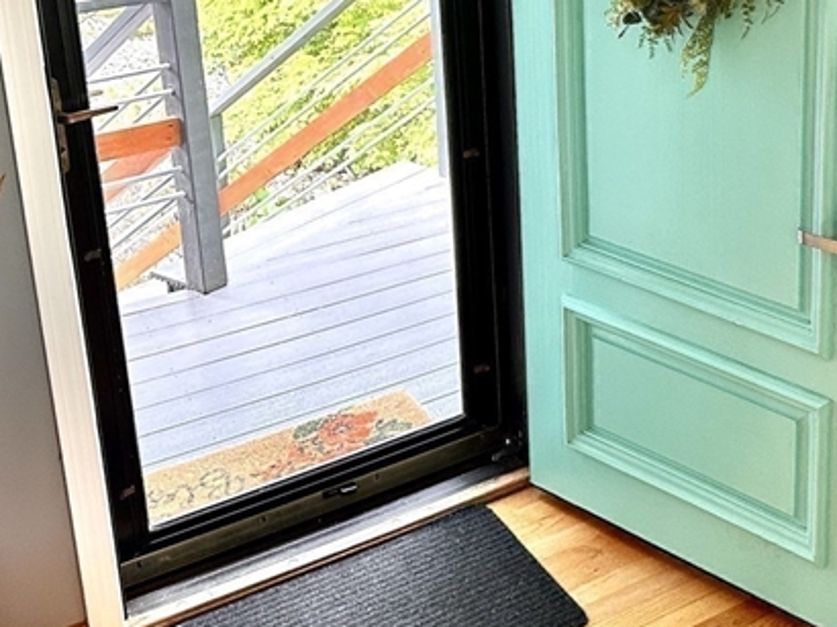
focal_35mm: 60
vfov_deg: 23.6
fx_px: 1450
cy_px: 33
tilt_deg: -16.9
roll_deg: +0.8
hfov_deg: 31.3
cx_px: 674
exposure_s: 1/60
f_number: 1.78
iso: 250
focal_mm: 6.86
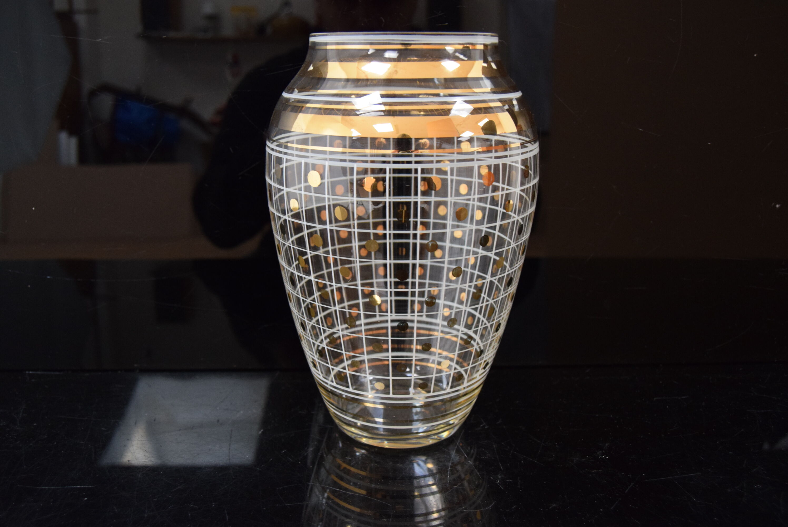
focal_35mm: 33
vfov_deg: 40.0
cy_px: 264
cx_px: 394
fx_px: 723
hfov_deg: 57.2
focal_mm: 22
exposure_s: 1/80
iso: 1600
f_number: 4.5
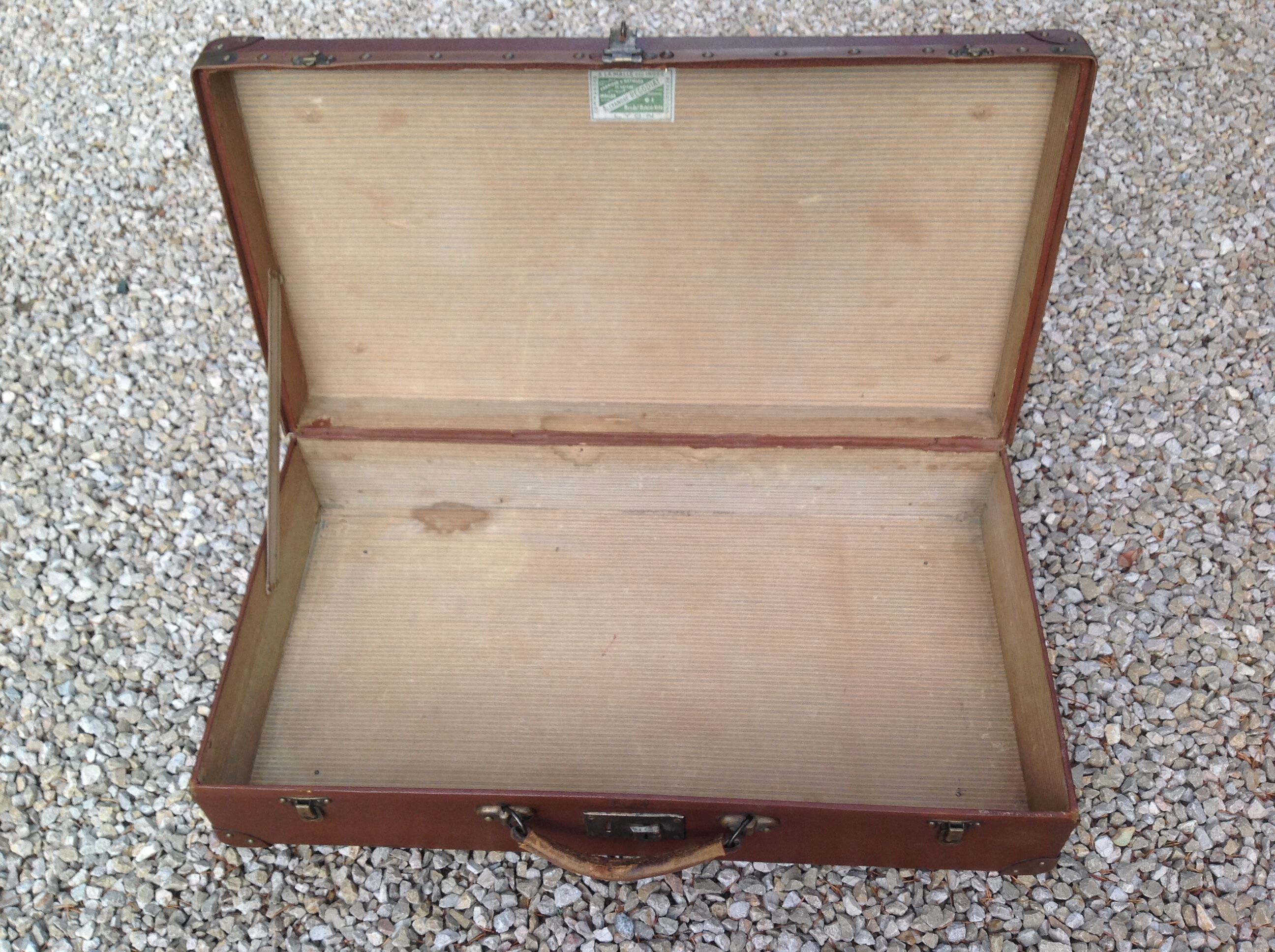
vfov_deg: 40.6
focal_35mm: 35
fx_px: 1287
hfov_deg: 52.7
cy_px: 476
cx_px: 638
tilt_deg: -51.8
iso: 50
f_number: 2.4
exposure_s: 1/336
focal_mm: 4.28
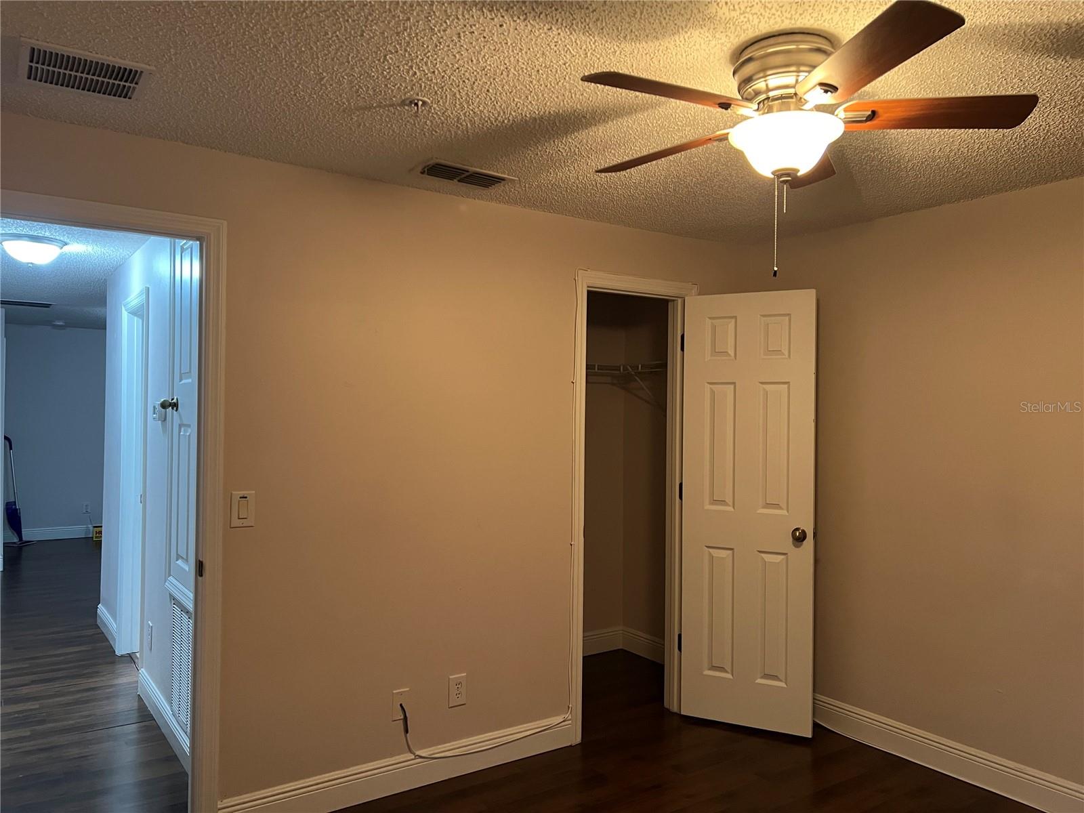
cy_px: 406
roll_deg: -0.5
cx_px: 542
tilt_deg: -0.3
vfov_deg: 53.1
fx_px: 814
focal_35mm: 26
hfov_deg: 67.3
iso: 500
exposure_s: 1/60
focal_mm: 5.7
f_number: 1.5
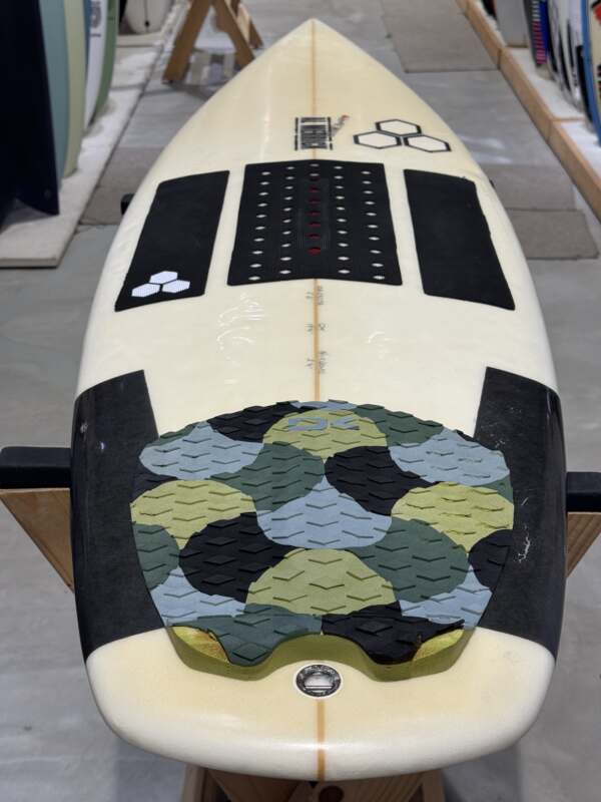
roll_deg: +0.3
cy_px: 401
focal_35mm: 48
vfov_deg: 39.7
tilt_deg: -28.2
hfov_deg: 30.3
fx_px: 1111
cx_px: 300
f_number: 1.78
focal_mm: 6.76
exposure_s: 1/121
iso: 50
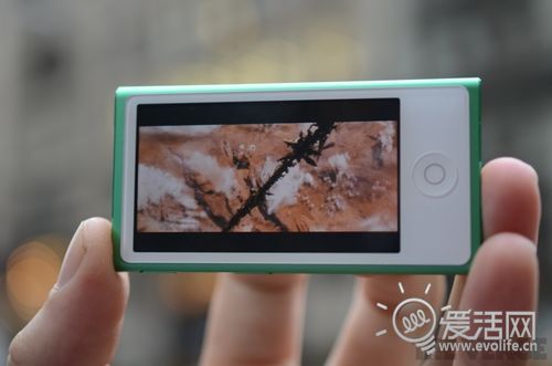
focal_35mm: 60
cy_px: 183
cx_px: 276
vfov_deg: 22.5
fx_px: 918
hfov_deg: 33.5
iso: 125
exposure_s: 1/50
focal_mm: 40
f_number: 3.2
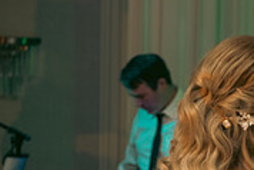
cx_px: 234
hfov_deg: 11.2
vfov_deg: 7.5
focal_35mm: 182
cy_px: 214
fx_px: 1285
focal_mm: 56
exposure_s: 1/160
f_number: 3.5
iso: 640
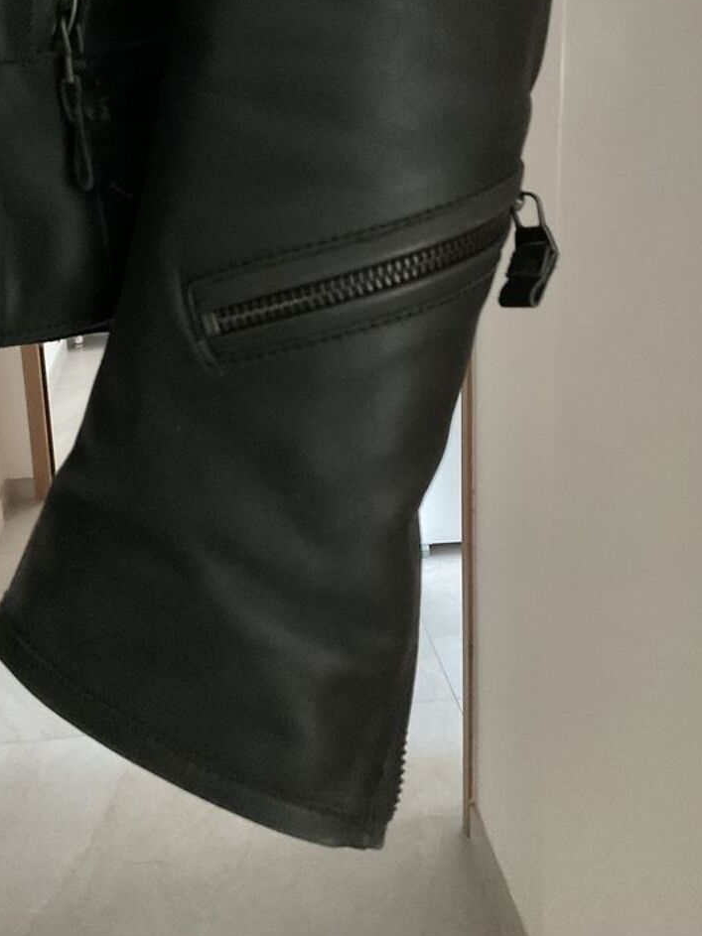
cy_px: 315
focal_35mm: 41
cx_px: 296
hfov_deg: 35.1
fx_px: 1109
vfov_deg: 45.1
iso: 500
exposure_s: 1/17
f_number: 1.8
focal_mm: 3
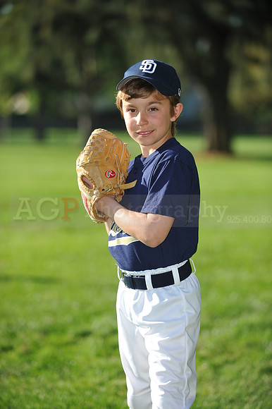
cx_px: 136
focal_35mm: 145
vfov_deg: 14.2
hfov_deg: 9.5
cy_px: 204
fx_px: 1645
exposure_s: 1/1250
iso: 200
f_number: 4
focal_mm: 145
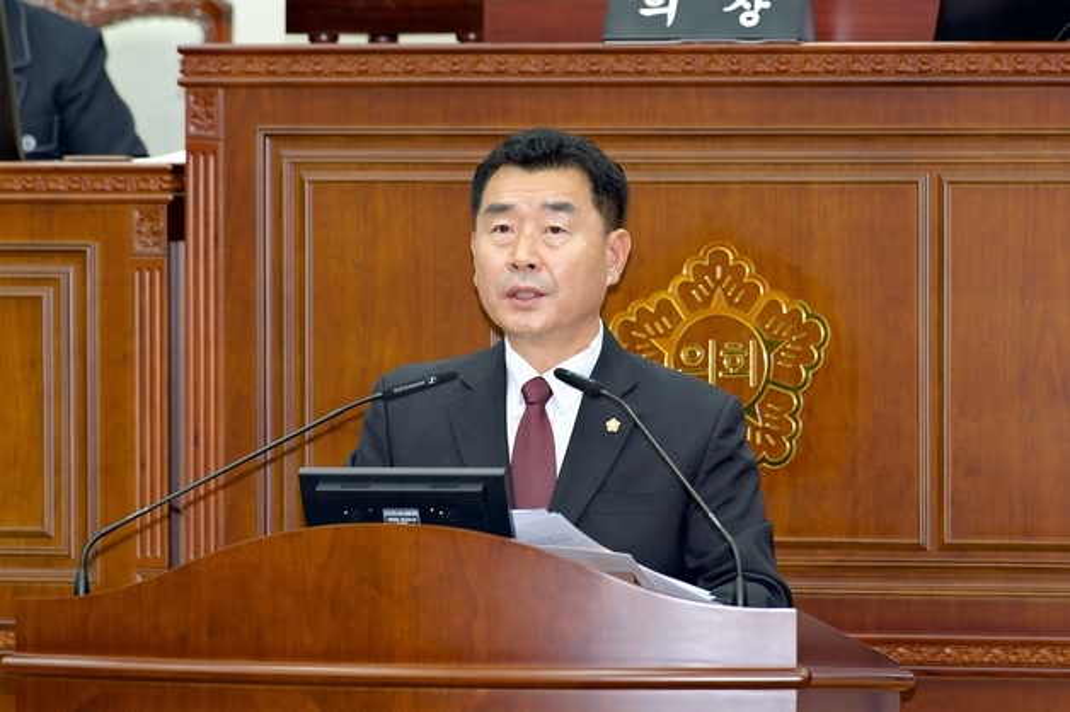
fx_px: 5941
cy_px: 356
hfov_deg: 10.3
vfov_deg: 6.9
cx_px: 535
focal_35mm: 200
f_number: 4
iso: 1000
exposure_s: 1/80
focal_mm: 200
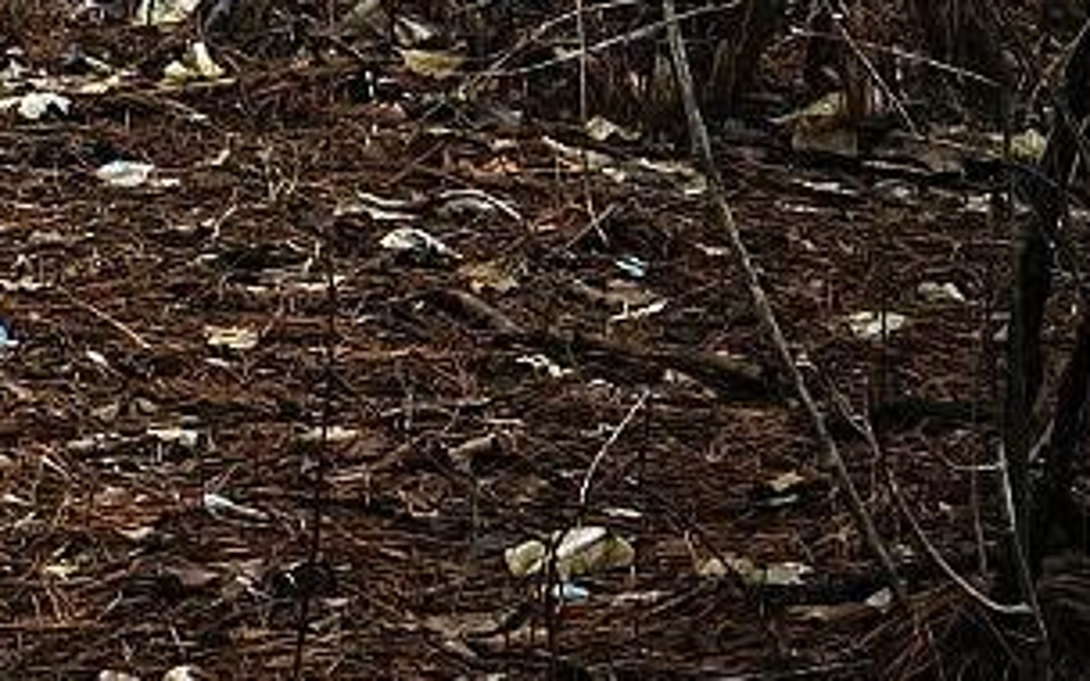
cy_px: -1072
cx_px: -735
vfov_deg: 6.4
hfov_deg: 10.4
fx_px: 5733
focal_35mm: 193
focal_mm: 24
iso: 200
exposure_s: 1/80
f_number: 7.1
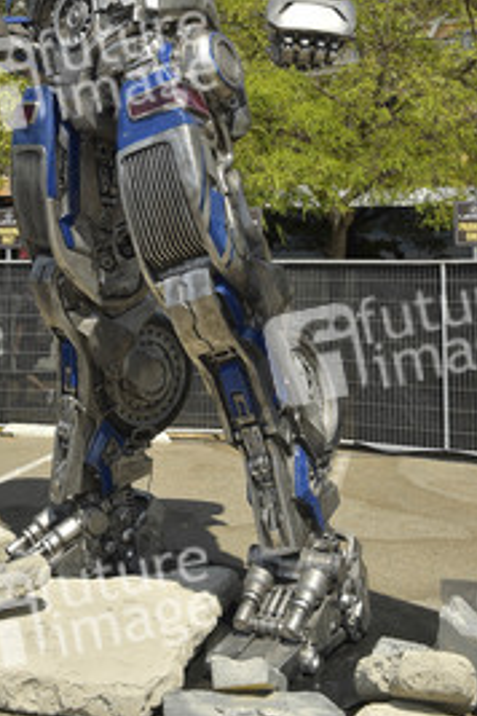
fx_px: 954
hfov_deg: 27.9
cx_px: 159
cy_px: 209
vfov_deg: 40.3
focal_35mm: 48
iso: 160
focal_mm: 32
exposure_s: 1/250
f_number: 11
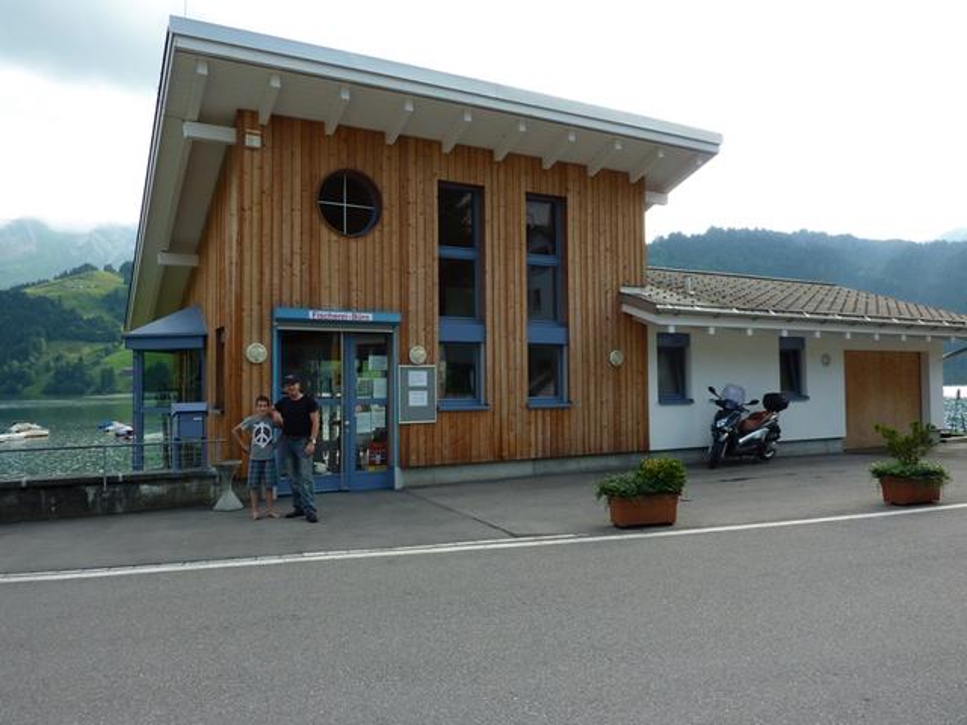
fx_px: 698
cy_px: 362
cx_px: 484
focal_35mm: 25
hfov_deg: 69.4
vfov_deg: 54.9
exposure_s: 1/160
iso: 80
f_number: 4
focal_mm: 4.1
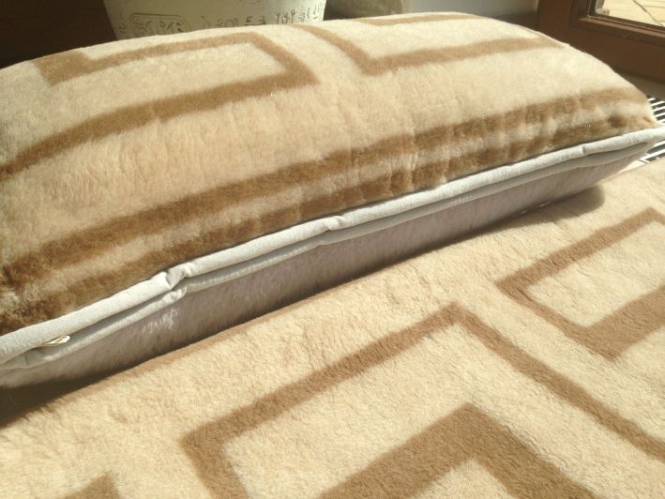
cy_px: 250
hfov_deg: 55.3
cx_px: 332
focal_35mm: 33
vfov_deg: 43.0
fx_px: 634
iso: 50
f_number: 2.4
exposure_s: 1/1595
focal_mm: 4.13
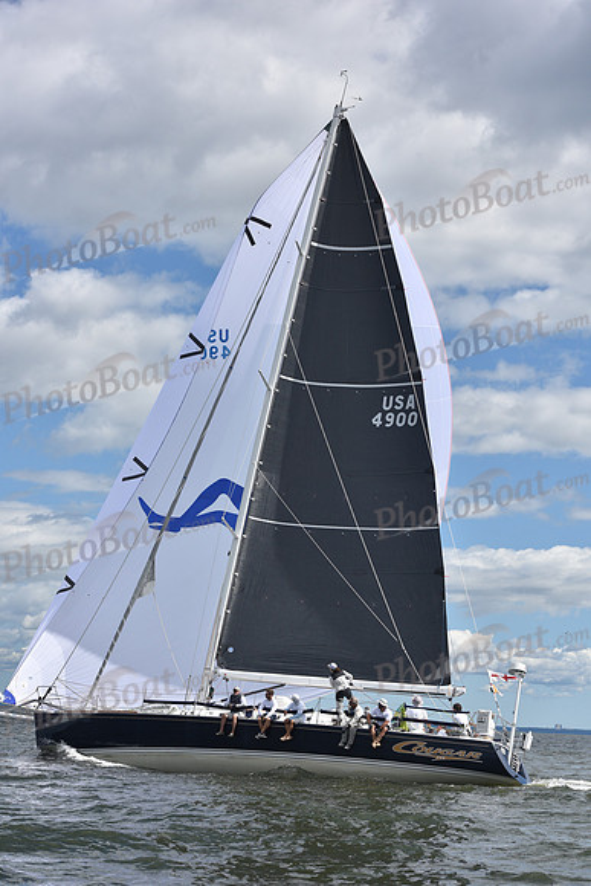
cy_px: 443
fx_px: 1723
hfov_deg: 19.5
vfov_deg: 28.8
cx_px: 296
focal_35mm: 70
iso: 250
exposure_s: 1/1000
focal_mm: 70
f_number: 9
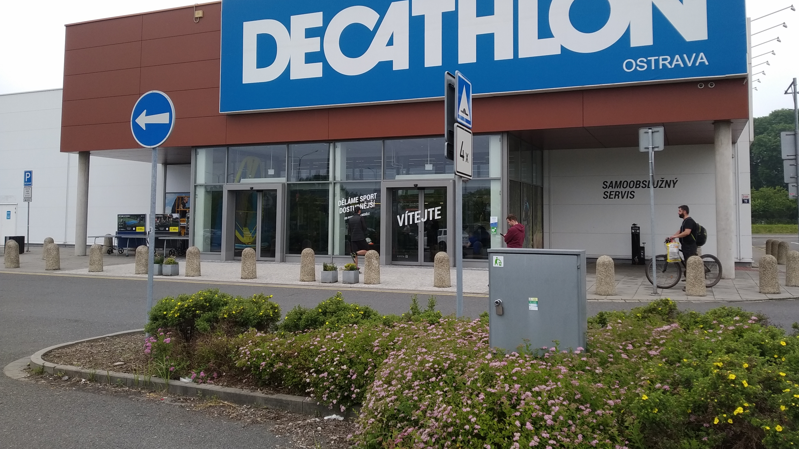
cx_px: 415
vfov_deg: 38.8
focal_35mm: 30
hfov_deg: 64.3
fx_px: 636
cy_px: 184
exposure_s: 1/316
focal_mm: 3.82
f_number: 2.2
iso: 100
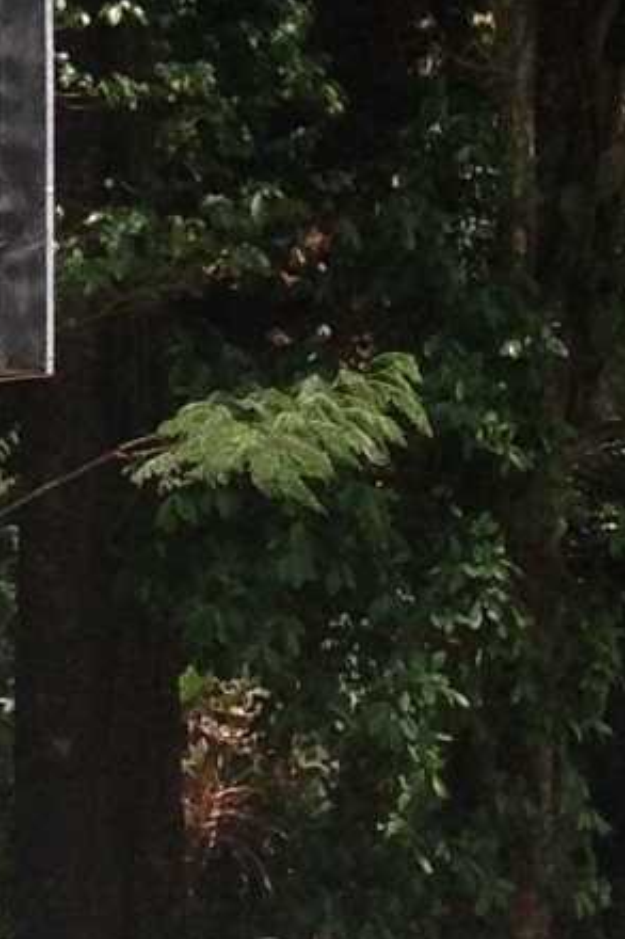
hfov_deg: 5.1
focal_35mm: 270
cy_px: -1065
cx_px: 49
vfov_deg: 7.3
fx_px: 7036
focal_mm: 4.28
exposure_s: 1/627
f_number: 2.4
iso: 50
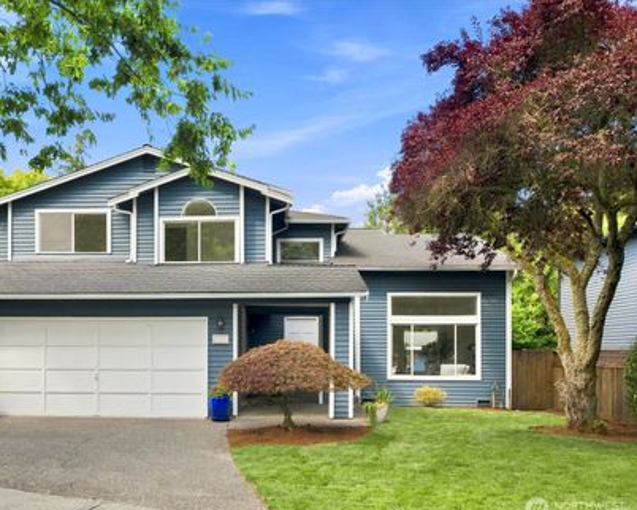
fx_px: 660
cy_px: 262
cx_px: 242
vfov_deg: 42.3
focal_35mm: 35
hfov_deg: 51.0
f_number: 9
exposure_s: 1/50
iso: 400
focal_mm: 30
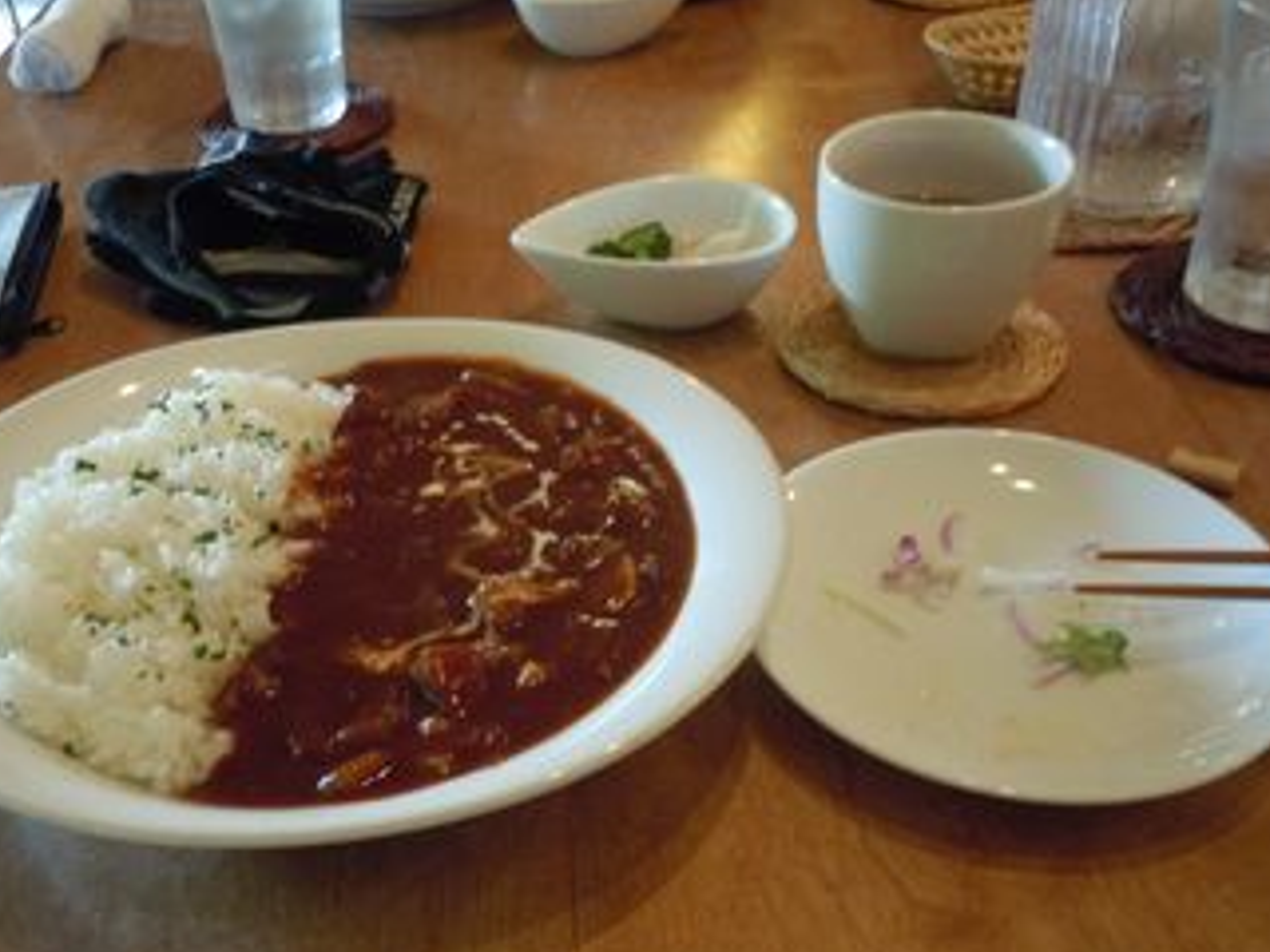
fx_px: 1284
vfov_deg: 40.5
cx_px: 540
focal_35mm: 35
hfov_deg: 52.4
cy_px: 587
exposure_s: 1/20
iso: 400
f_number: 3.7
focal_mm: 5
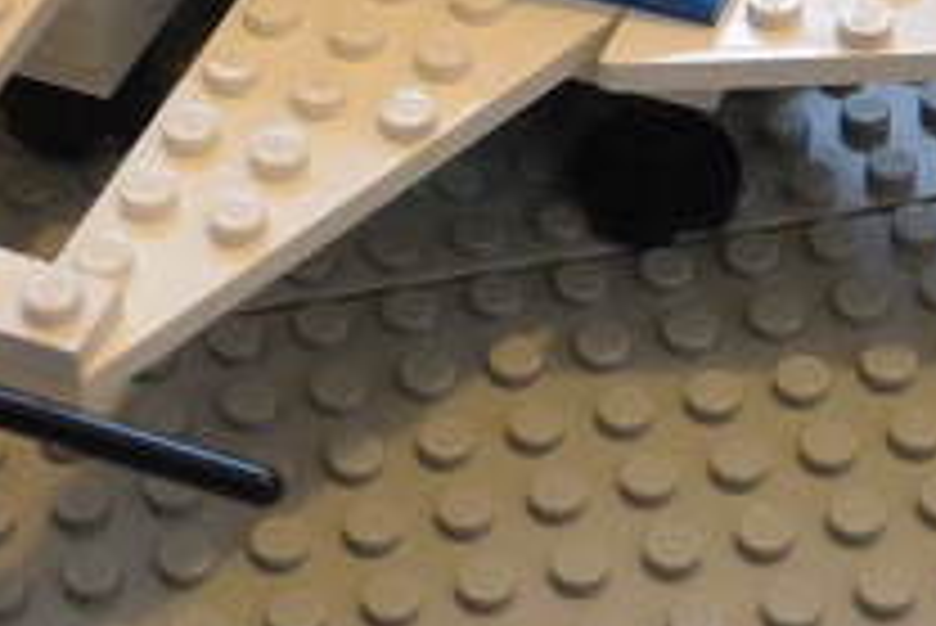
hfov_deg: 16.6
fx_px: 3200
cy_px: -70
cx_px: 418
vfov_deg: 11.0
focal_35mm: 123
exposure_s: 1/30
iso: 800
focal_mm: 12.2
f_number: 3.8
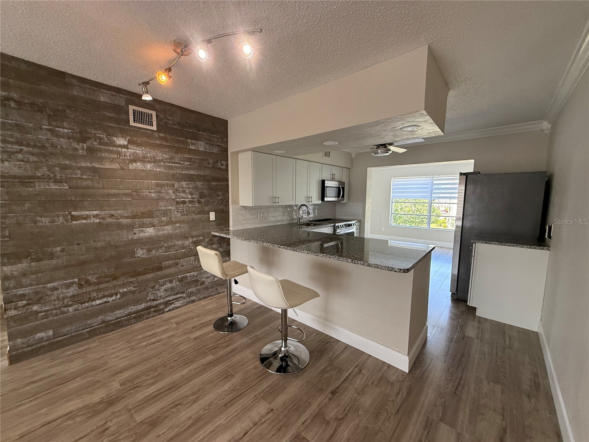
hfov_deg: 102.1
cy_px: 221
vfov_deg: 85.7
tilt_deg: -6.3
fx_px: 238
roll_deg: -0.5
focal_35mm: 14
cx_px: 294
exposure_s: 1/120
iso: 200
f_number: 2.2
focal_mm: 2.22
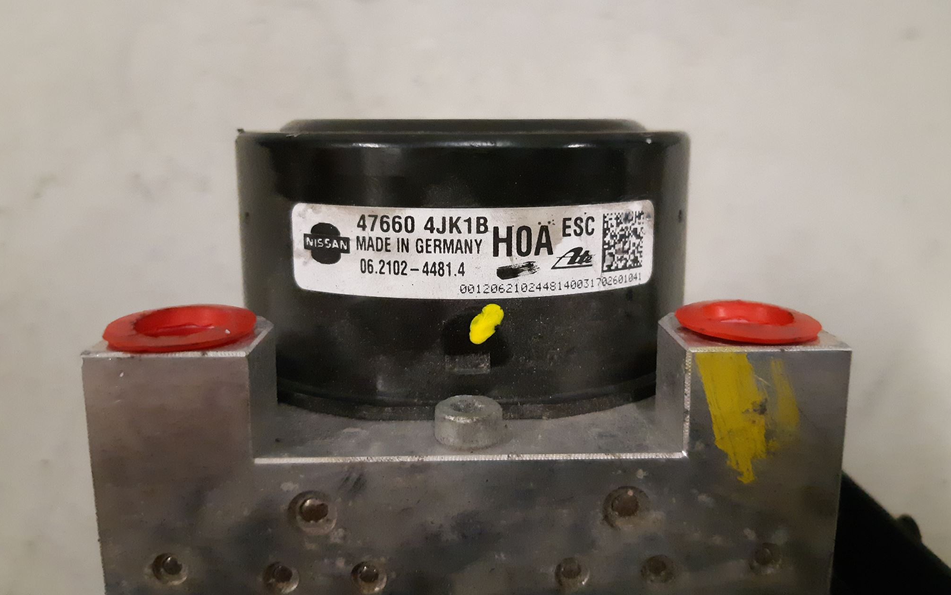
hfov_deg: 66.5
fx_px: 726
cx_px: 480
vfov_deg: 44.4
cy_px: 255
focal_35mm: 28
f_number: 1.7
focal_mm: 3.93
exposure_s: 1/154
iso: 800
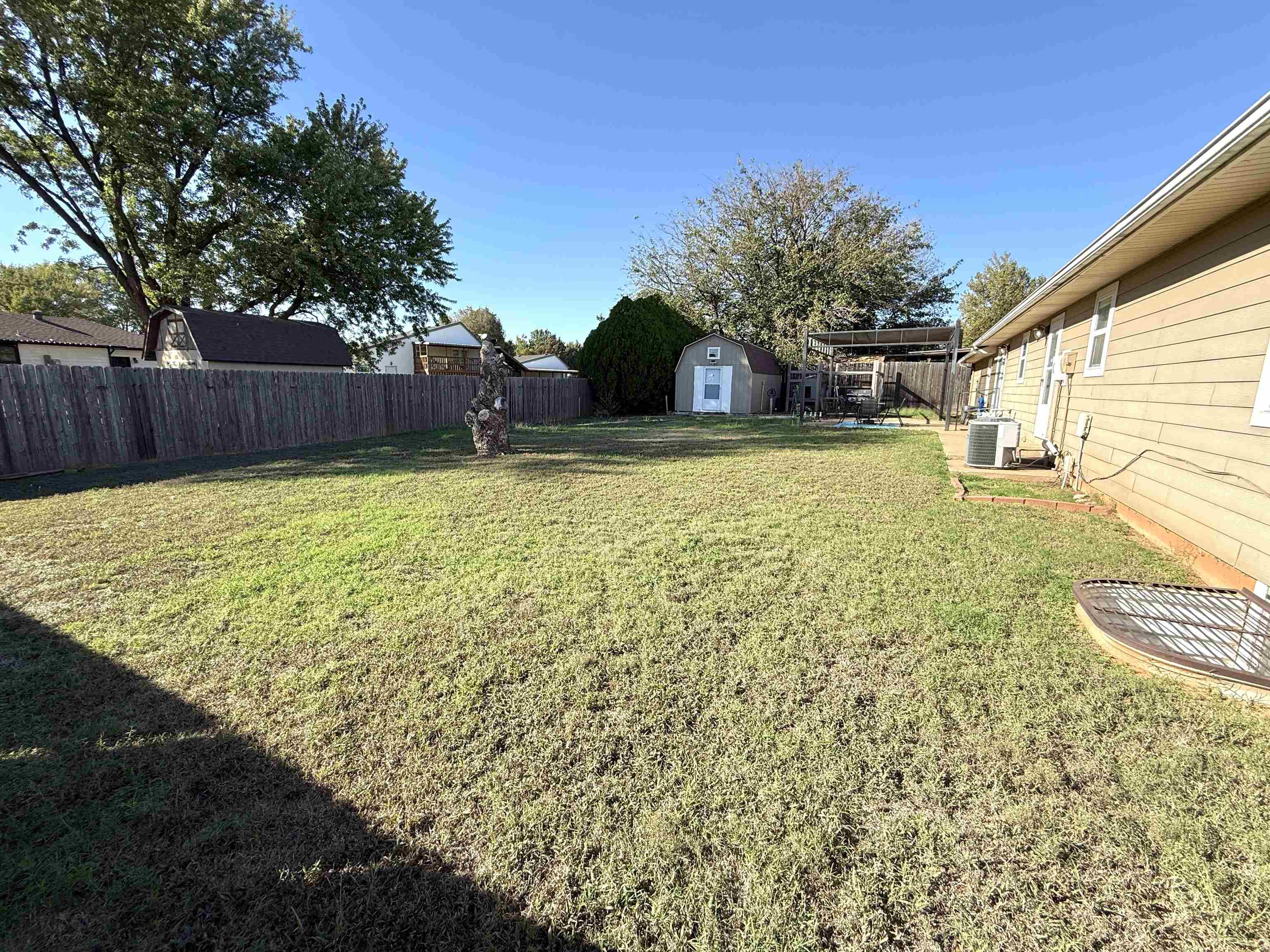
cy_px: 476
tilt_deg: -9.2
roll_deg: -1.4
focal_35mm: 14
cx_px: 635
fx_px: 514
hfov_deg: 102.1
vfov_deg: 85.7
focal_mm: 2.22
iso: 50
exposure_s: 1/760
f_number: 2.2
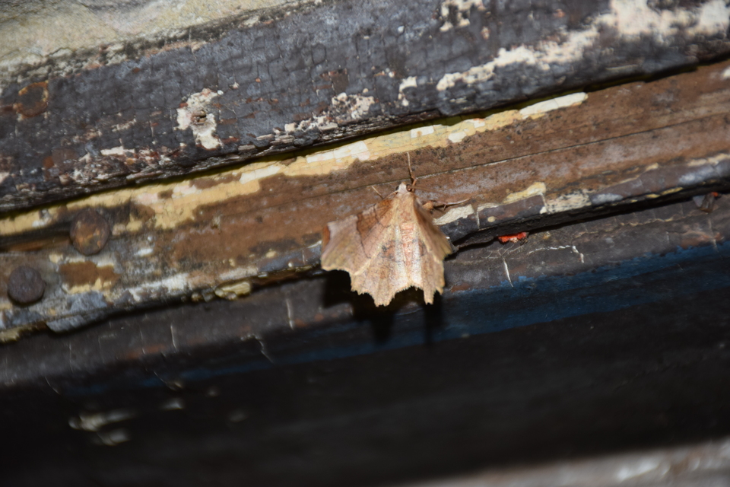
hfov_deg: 10.5
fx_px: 3954
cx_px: 365
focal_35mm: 195
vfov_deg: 7.0
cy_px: 244
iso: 500
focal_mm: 130
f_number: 5.6
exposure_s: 1/60
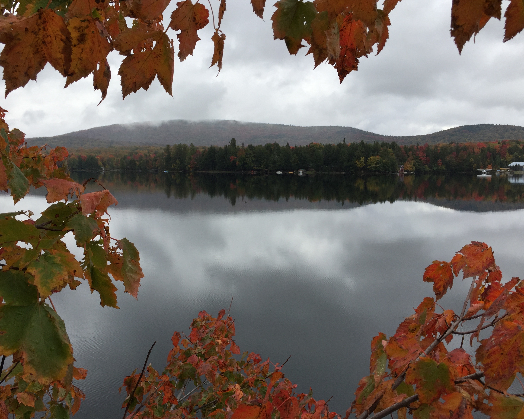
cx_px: 245
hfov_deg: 57.1
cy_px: 214
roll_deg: +0.2
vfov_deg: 47.1
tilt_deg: -5.6
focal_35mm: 31
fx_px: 481
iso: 32
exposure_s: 1/1276
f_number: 2.2
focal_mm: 4.15
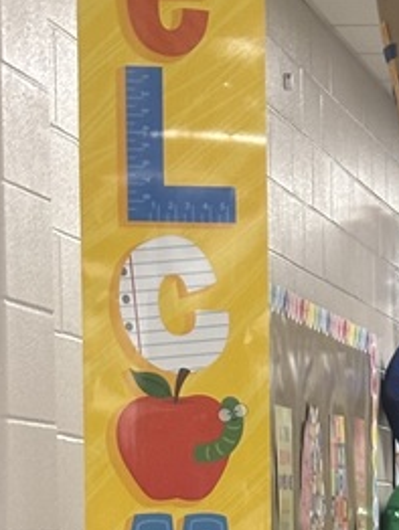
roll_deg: -0.5
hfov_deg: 7.1
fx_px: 3115
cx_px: 751
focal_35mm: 203
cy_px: 672
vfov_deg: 9.6
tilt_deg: -3.4
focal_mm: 5.96
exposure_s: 1/60
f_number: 1.6
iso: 80
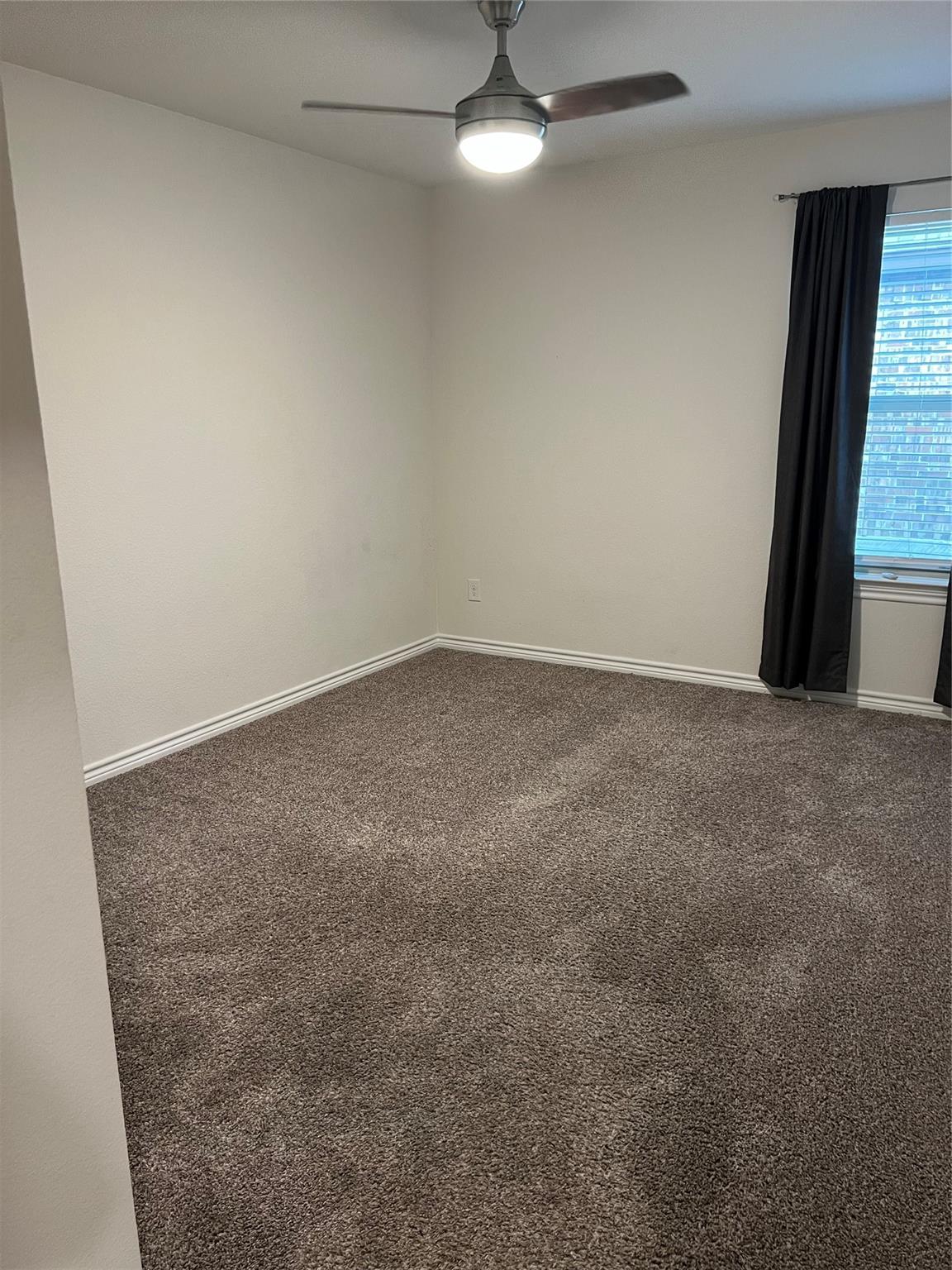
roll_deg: +0.8
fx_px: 953
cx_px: 476
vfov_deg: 67.3
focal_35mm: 26
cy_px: 635
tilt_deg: -14.3
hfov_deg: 53.1
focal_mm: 5.7
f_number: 1.5
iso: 200
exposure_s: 1/60
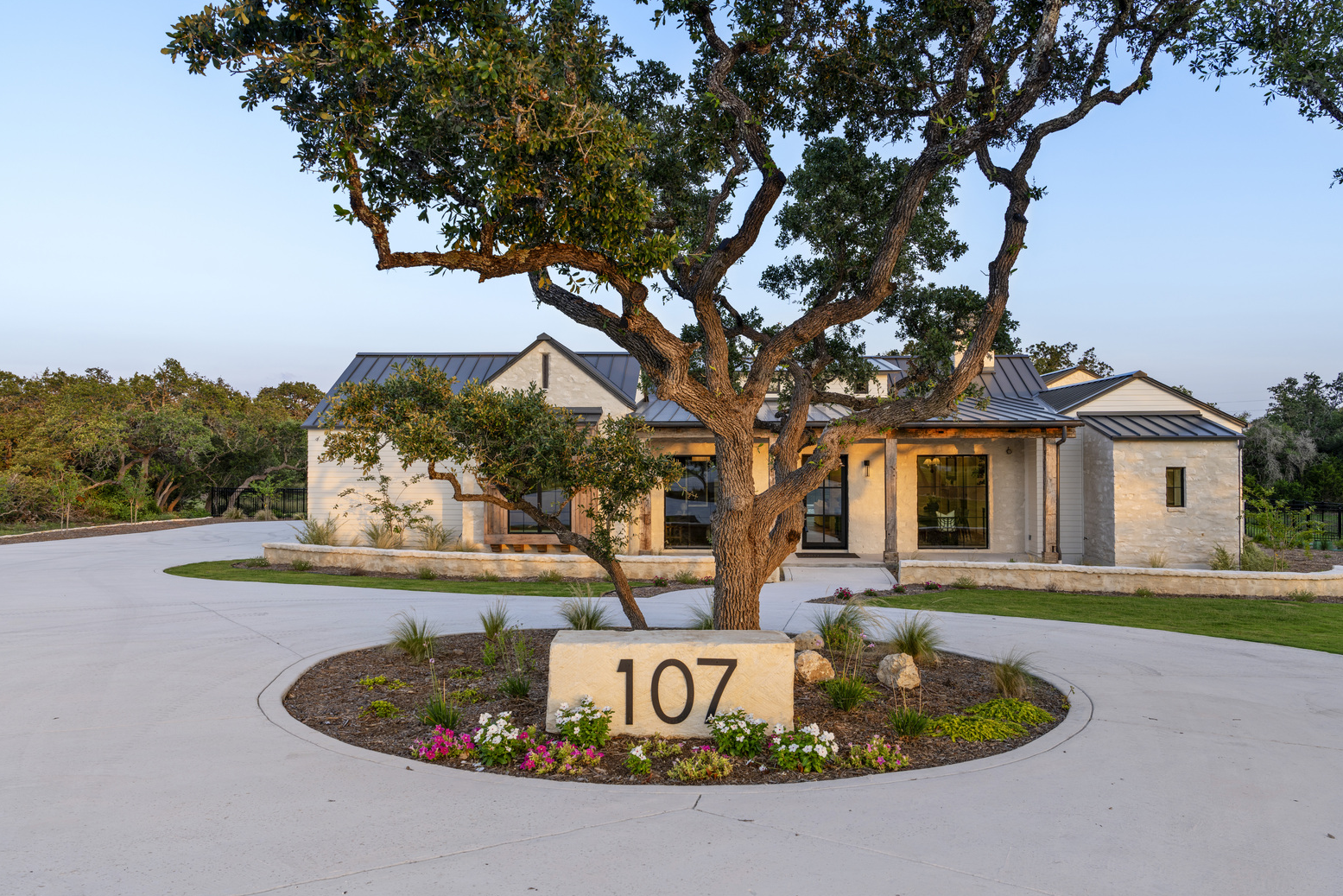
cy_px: 454
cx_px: 669
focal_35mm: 25
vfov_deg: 51.3
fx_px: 933
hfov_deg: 71.5
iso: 100
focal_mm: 24
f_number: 8
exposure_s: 1/30
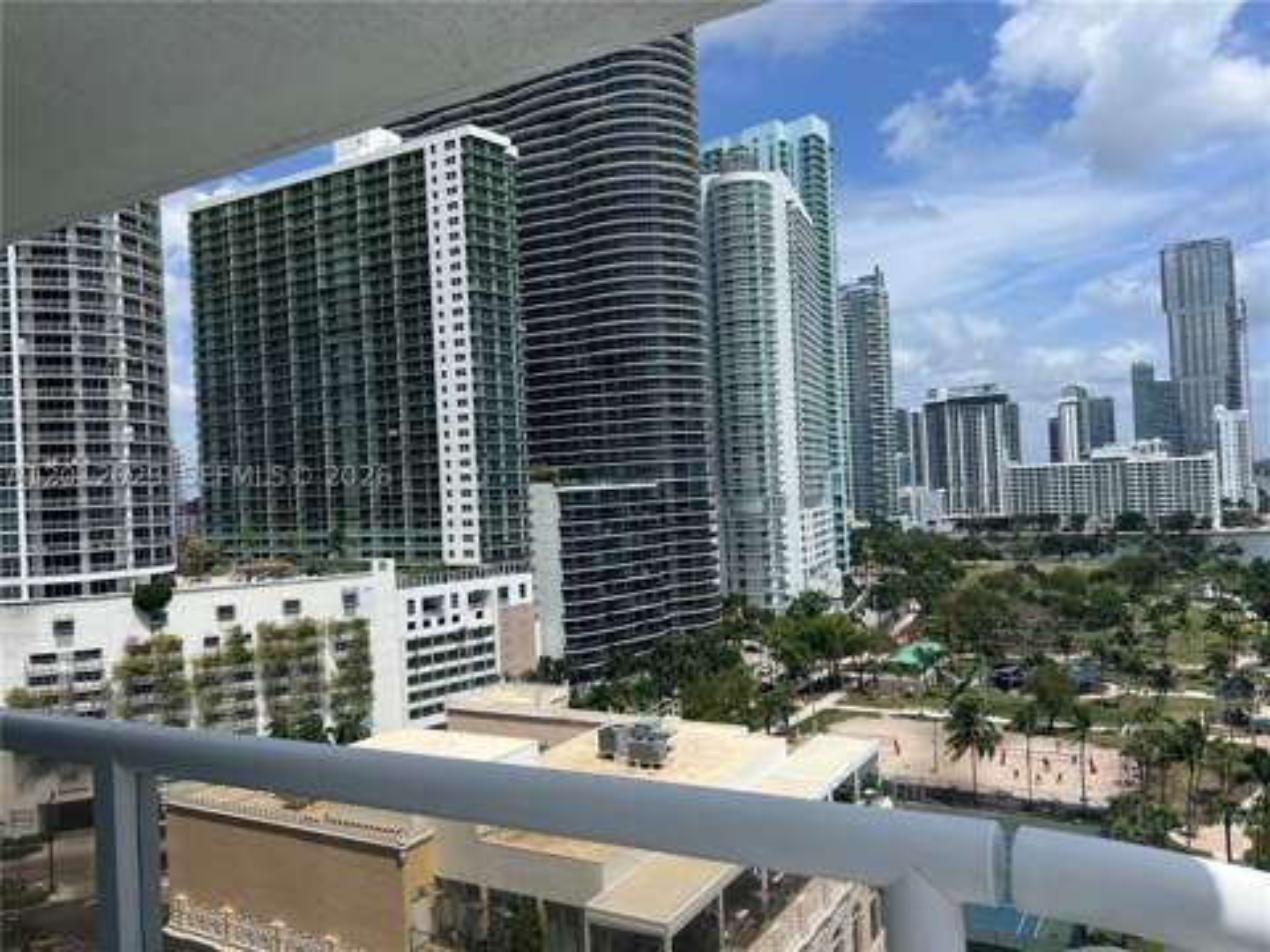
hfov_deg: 67.3
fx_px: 954
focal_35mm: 26
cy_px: 476
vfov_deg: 53.1
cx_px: 635
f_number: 1.5
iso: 50
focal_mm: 5.7
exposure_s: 1/6993
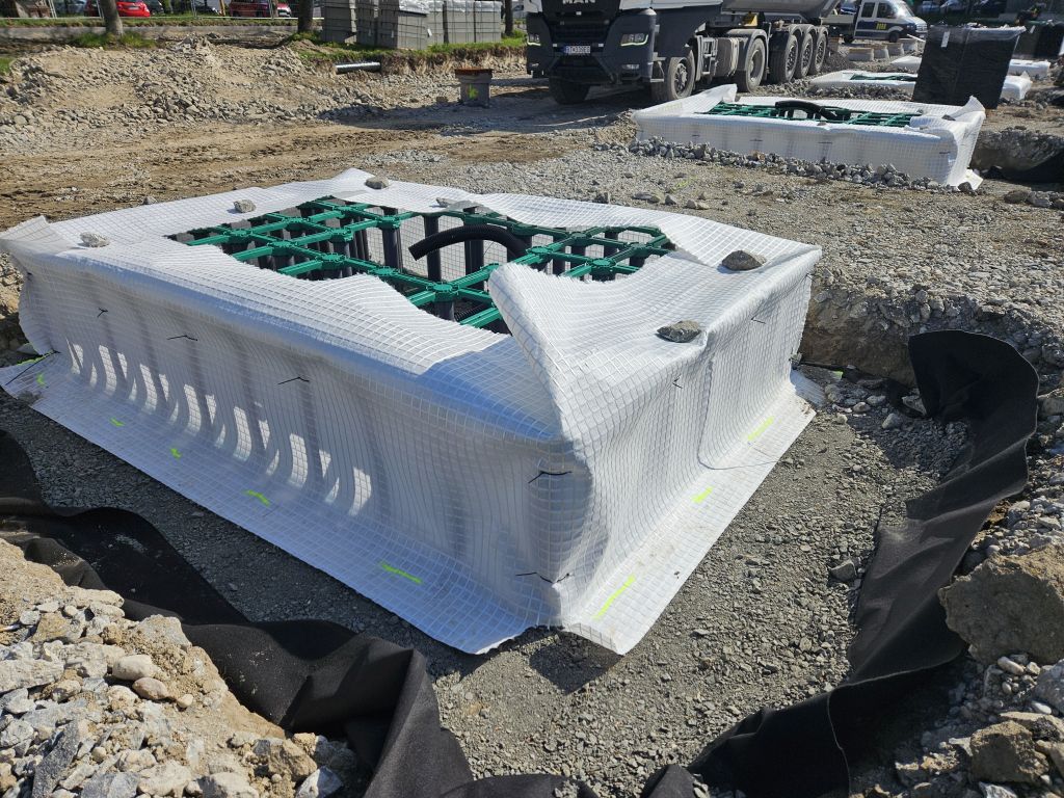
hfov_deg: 73.9
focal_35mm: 23
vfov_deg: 58.9
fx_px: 707
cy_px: 399
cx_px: 532
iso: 25
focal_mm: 5.4
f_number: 1.8
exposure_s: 1/4010
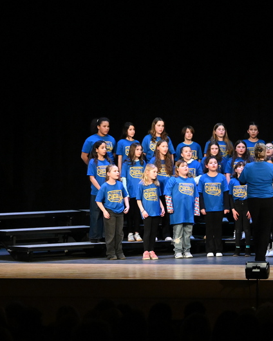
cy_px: 170
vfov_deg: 11.8
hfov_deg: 9.4
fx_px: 1646
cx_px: 256
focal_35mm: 163
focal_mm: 77
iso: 10000
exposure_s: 1/320
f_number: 8
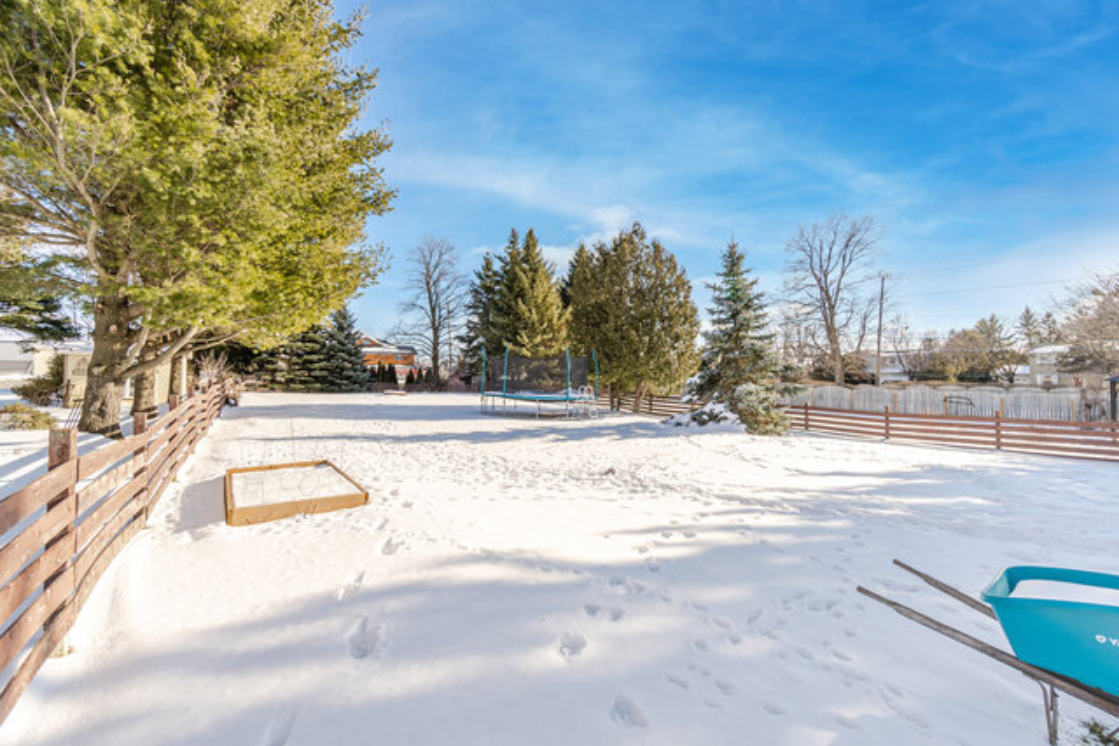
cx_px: 560
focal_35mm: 15
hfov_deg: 100.4
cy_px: 373
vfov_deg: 77.4
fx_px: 466
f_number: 7.1
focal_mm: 10
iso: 50
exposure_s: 1/250
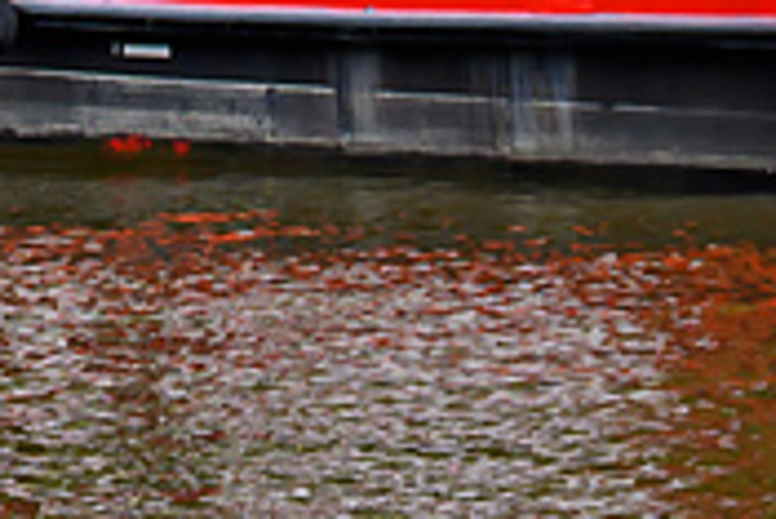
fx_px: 7754
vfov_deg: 3.8
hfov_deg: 5.7
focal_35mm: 359
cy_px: -244
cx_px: -346
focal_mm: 35
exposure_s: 1/250
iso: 200
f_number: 7.1
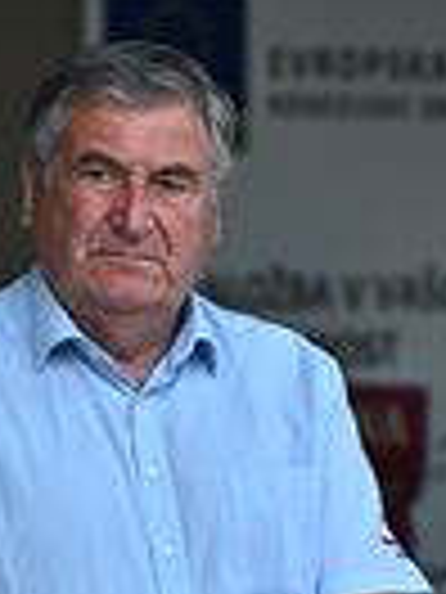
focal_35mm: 625
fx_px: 10737
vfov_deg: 3.2
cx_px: 149
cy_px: 513
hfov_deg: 2.4
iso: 1000
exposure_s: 1/640
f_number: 3.5
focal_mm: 190
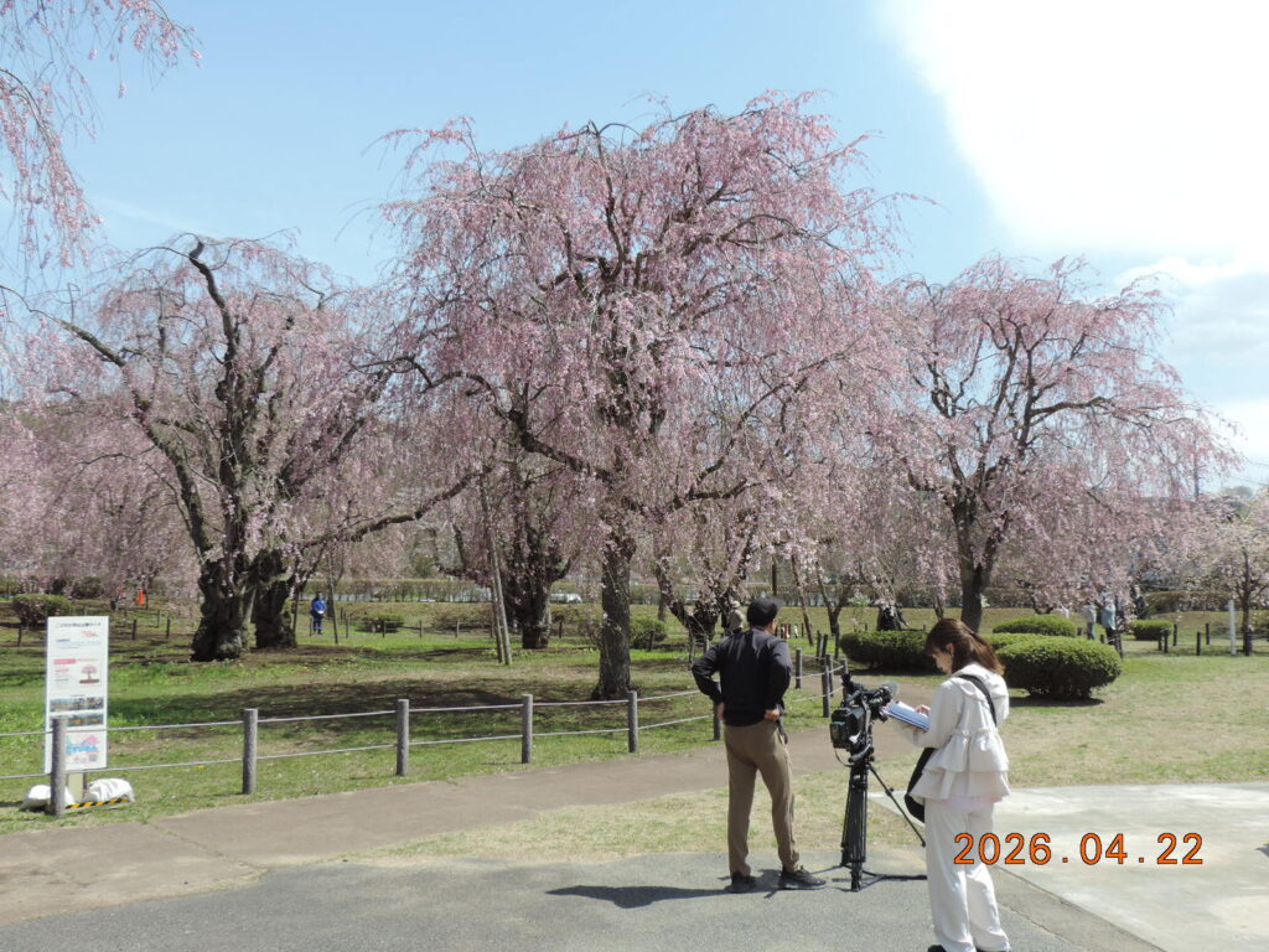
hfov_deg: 55.4
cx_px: 634
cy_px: 476
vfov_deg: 42.9
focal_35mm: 33
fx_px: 1210
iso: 80
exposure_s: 1/640
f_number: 3.2
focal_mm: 5.8
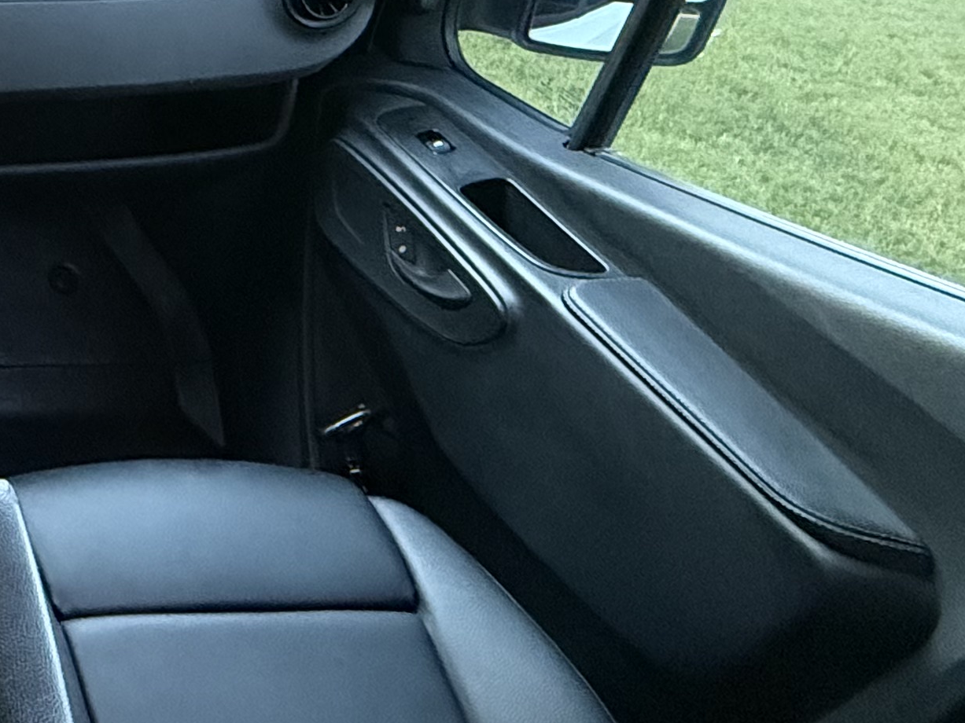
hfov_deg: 31.6
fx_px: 1282
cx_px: -291
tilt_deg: -32.0
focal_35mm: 46
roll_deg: -2.4
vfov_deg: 30.8
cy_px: 161
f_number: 2.2
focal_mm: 2.22
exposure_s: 1/60
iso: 640
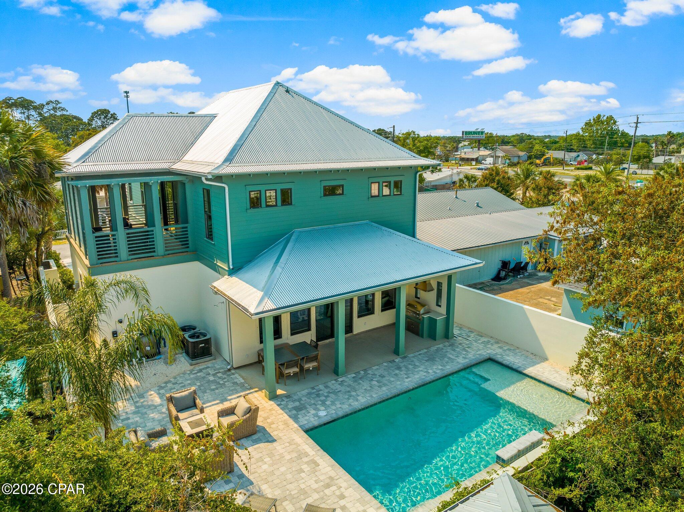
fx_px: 474
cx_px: 342
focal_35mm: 24
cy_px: 256
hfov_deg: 71.6
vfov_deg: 56.8
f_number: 3.5
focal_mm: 12.29
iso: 100
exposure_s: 1/800
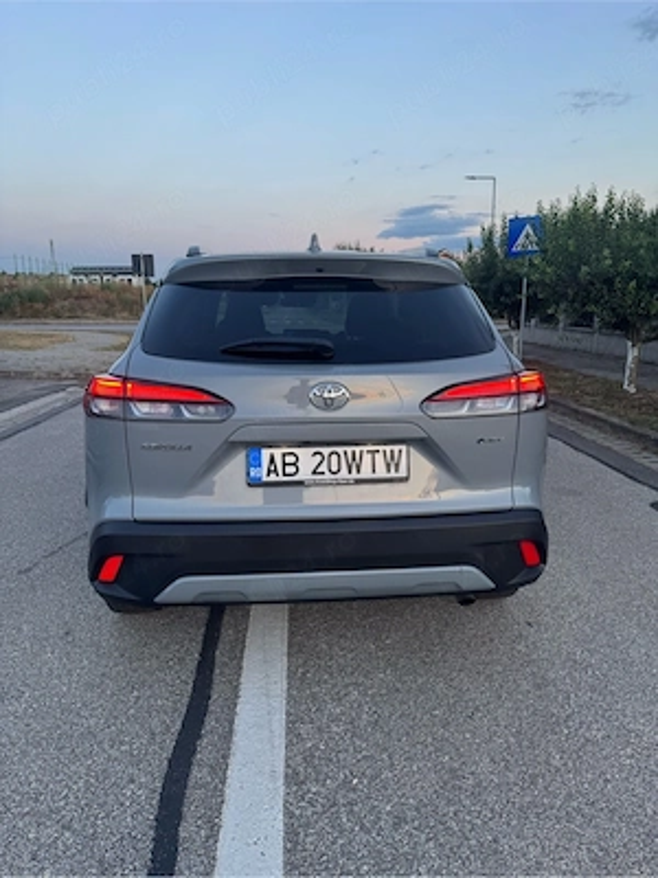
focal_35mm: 24
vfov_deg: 71.6
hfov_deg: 56.8
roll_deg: +1.0
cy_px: 439
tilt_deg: -11.2
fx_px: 608
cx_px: 329
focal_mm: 6.76
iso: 100
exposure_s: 1/121
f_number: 1.78
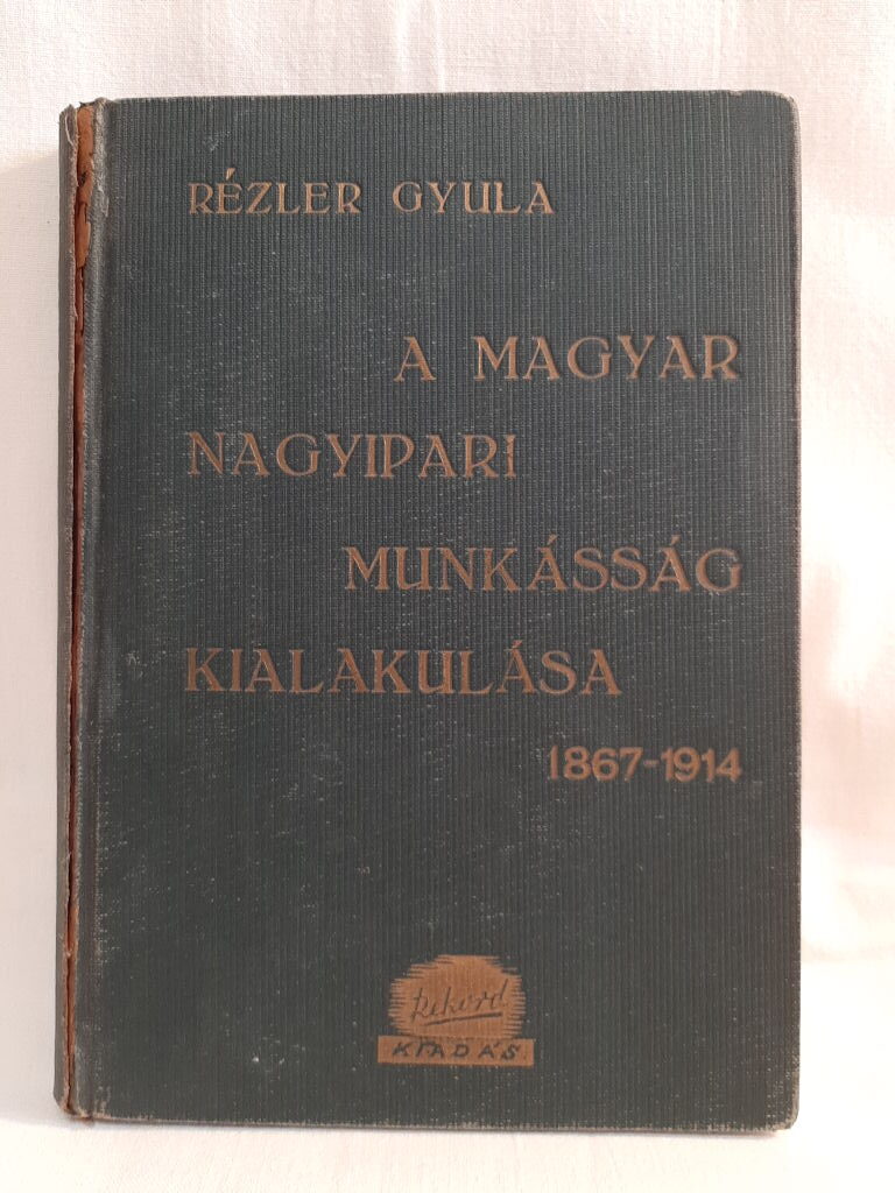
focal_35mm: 27
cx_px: 448
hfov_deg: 51.4
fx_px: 931
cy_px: 596
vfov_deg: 65.3
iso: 418
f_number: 1.7
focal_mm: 3.93
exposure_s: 1/25
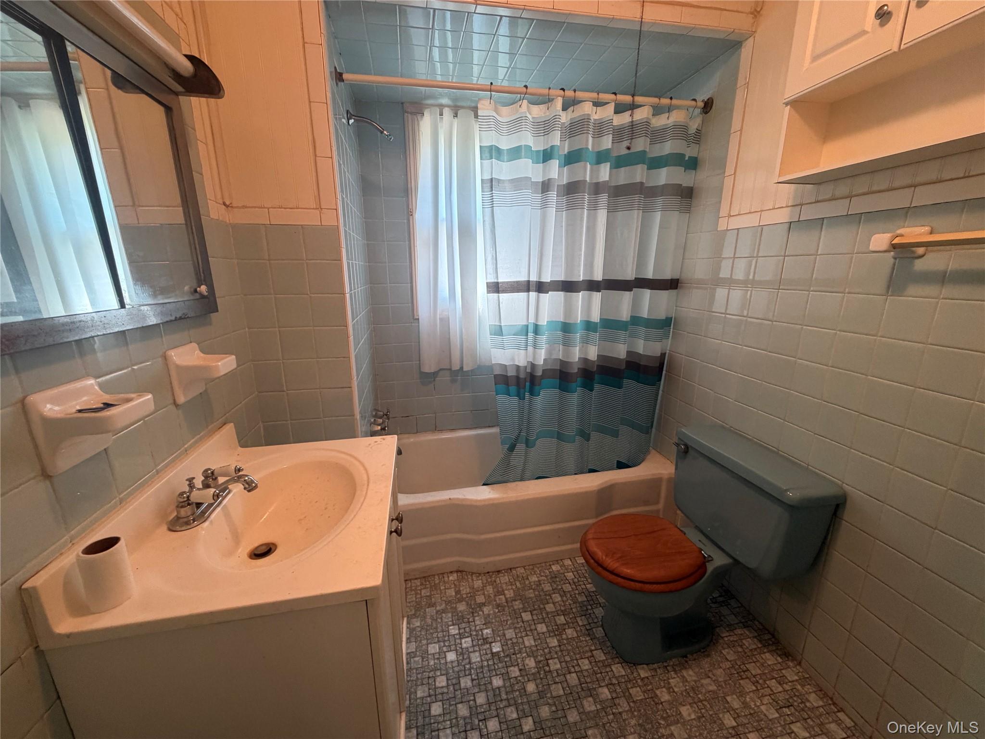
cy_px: 370
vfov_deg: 85.7
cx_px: 492
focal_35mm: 14
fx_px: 398
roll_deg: +0.3
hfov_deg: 102.1
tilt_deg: -14.7
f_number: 2.2
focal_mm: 2.22
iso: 250
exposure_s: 1/60
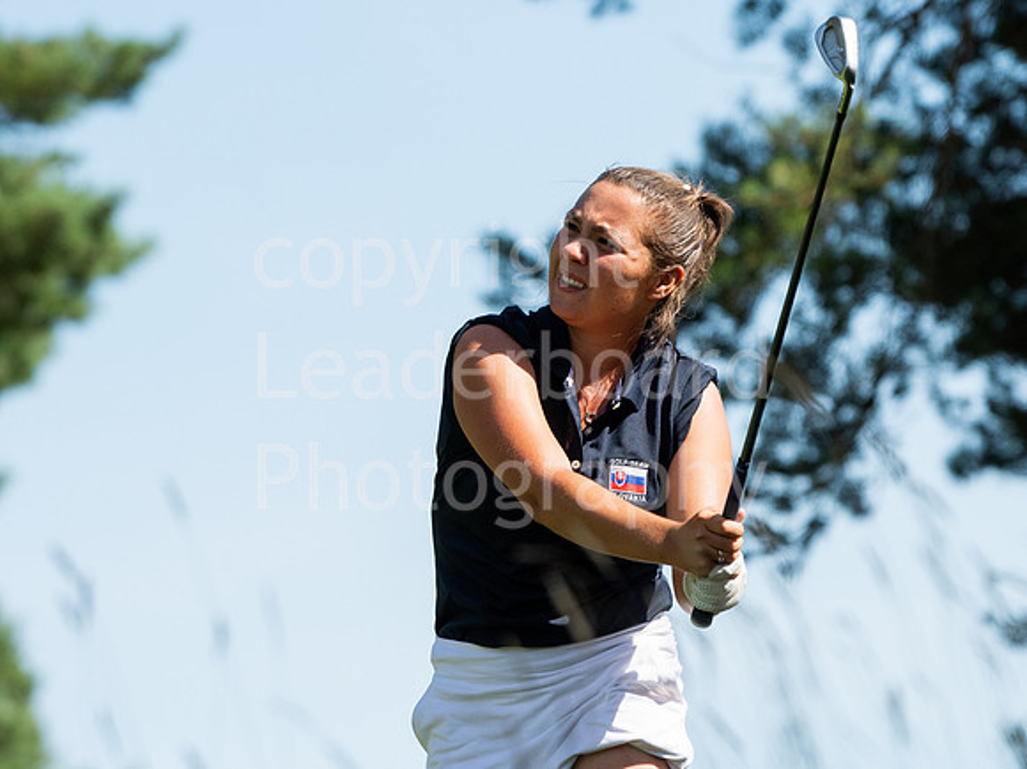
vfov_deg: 3.2
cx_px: 642
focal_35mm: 471
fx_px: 13950
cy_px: 339
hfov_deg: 4.2
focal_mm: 260
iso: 640
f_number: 6.3
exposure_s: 1/1600
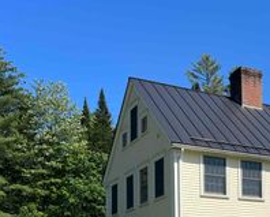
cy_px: 244
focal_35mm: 64
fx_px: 512
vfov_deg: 22.4
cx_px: 269
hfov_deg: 27.8
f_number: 1.5
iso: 50
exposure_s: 1/3571
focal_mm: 5.7
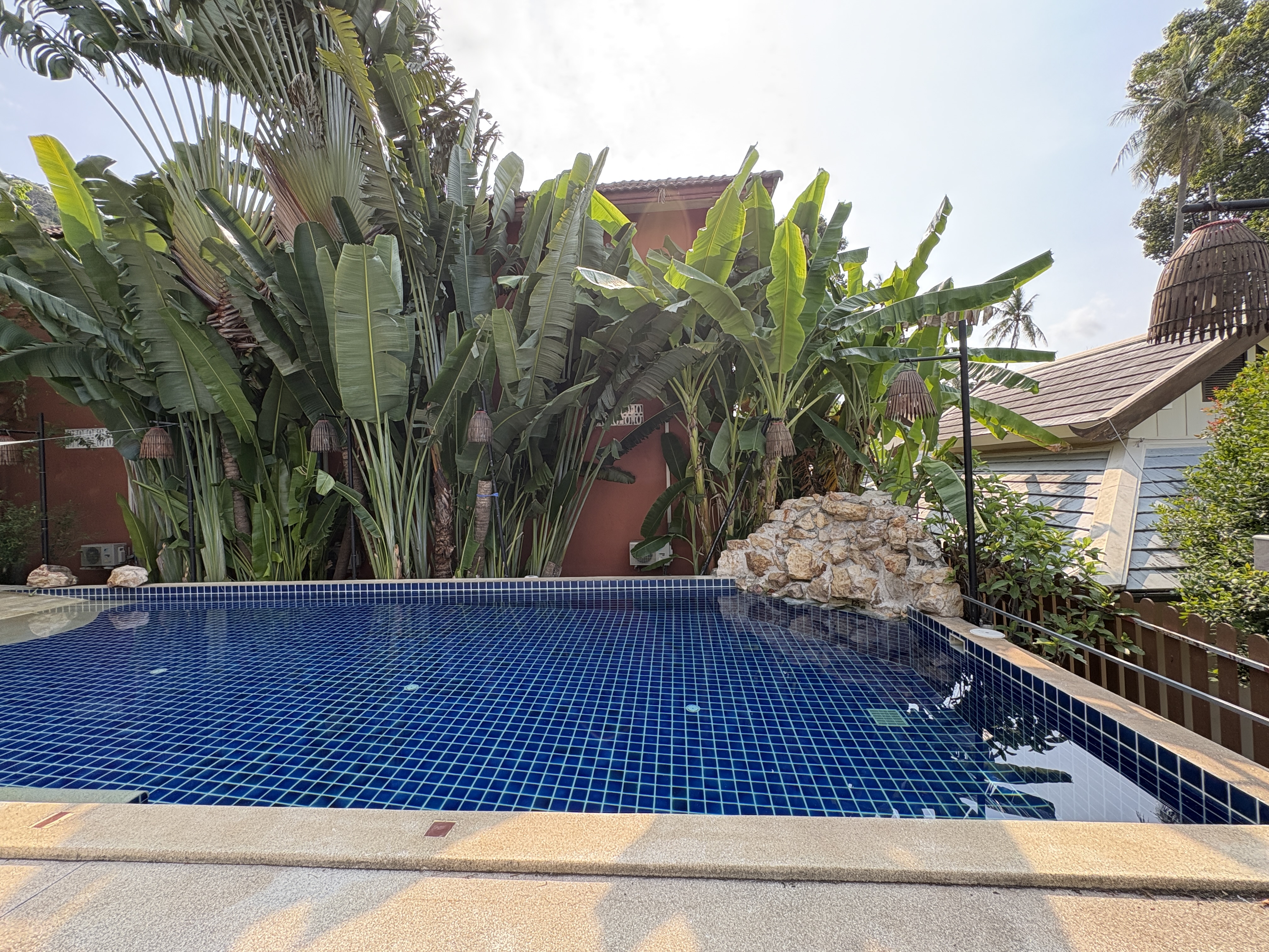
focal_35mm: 14
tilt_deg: +0.6
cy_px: 476
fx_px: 513
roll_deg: +2.6
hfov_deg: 102.1
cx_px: 634
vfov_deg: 85.7
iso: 64
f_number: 2.2
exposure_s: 1/280
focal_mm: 2.22
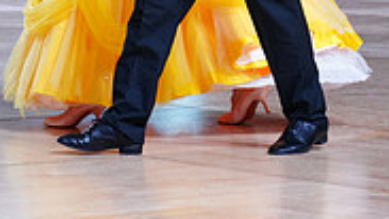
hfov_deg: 8.5
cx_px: -123
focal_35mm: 249
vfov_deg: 4.8
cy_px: -101
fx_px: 2569
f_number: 4
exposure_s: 1/500
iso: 1600
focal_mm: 75
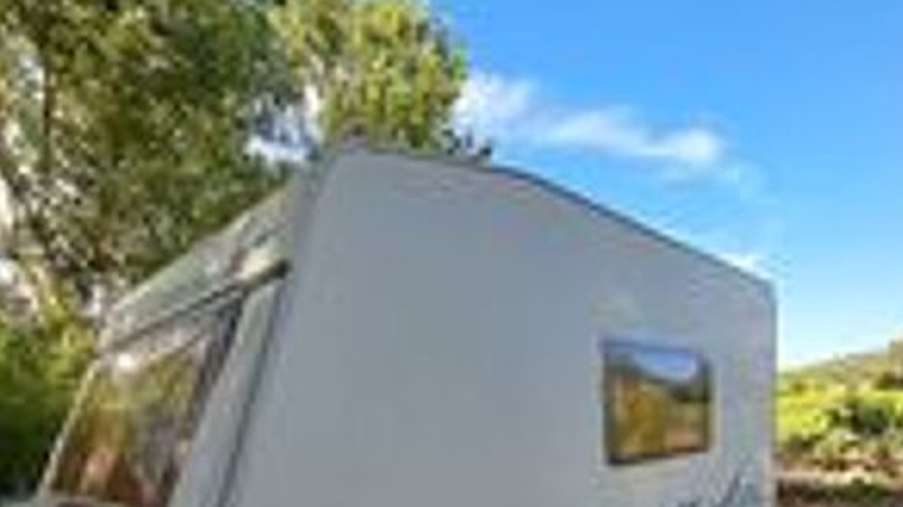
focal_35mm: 24
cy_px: 478
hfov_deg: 76.3
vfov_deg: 42.7
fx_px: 574
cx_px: 460
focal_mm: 1.64
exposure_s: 1/597
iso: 40
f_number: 2.2
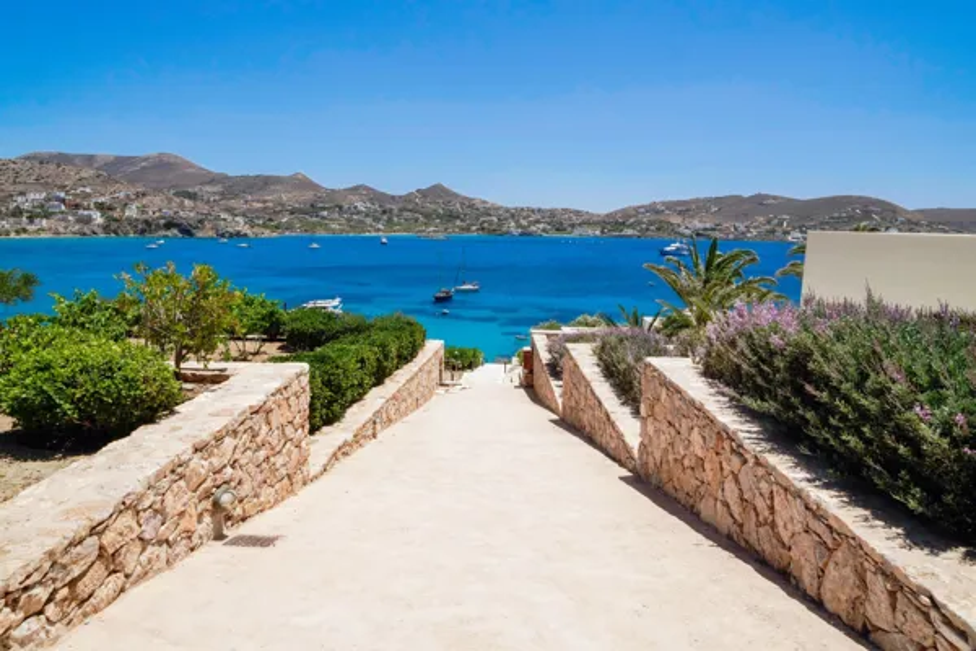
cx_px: 488
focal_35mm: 24
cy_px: 326
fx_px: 651
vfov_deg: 53.1
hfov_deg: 73.7
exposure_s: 1/250
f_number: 22
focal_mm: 24
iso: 320
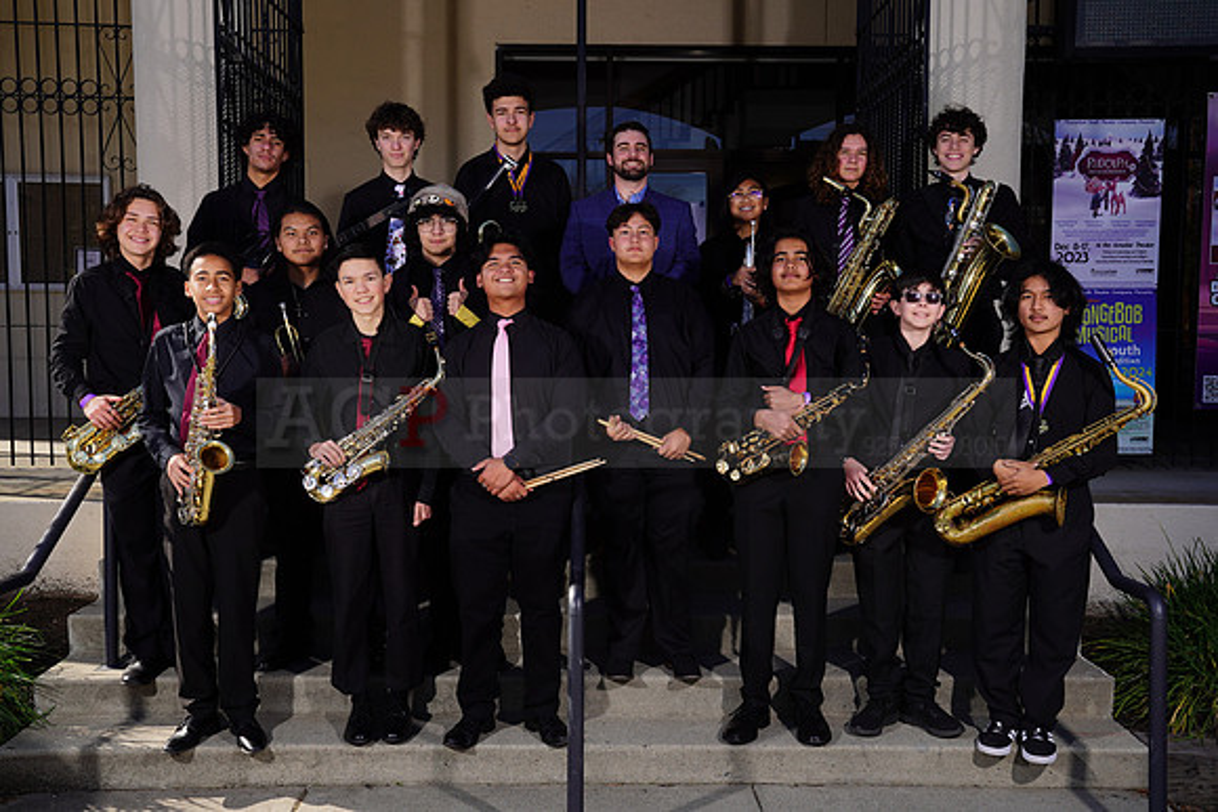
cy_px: 406
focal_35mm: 38
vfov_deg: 35.1
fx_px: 1286
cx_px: 609
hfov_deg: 50.7
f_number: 9
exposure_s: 1/250
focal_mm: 38
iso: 100
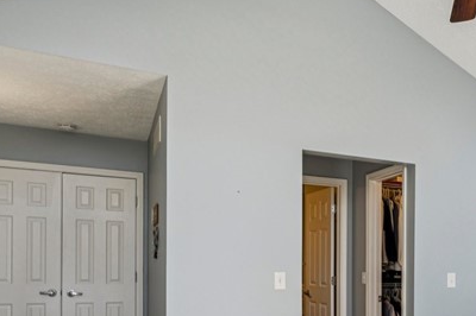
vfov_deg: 33.6
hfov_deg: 47.4
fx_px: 502
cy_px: 267
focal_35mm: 38
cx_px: 394
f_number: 5.6
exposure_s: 1/80
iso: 200
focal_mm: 14
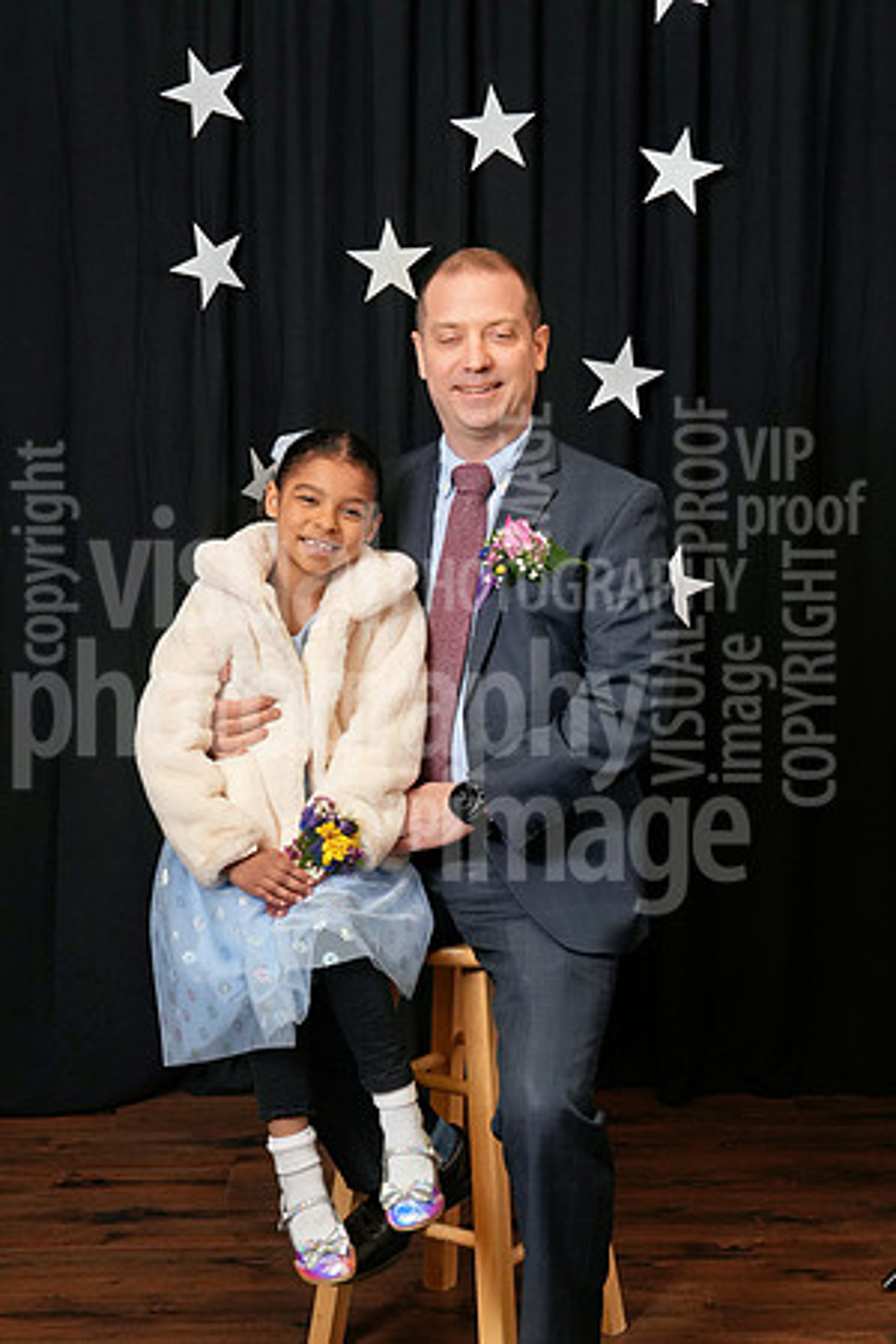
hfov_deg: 19.7
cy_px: 672
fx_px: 2576
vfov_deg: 29.2
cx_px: 448
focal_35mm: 69
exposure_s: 1/125
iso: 800
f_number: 8
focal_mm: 46
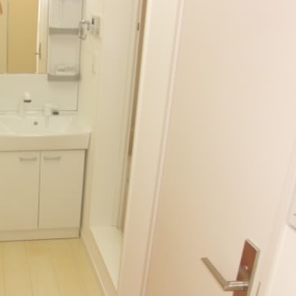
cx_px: 50
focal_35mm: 42
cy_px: 143
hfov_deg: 38.2
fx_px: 406
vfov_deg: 40.0
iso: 160
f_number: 3.2
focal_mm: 4.3
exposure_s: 1/60
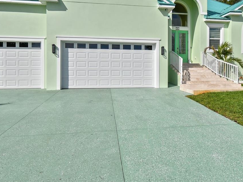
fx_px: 190
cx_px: 143
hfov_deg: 64.9
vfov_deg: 50.8
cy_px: 68
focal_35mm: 27
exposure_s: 1/400
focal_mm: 10
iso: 100
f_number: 7.1
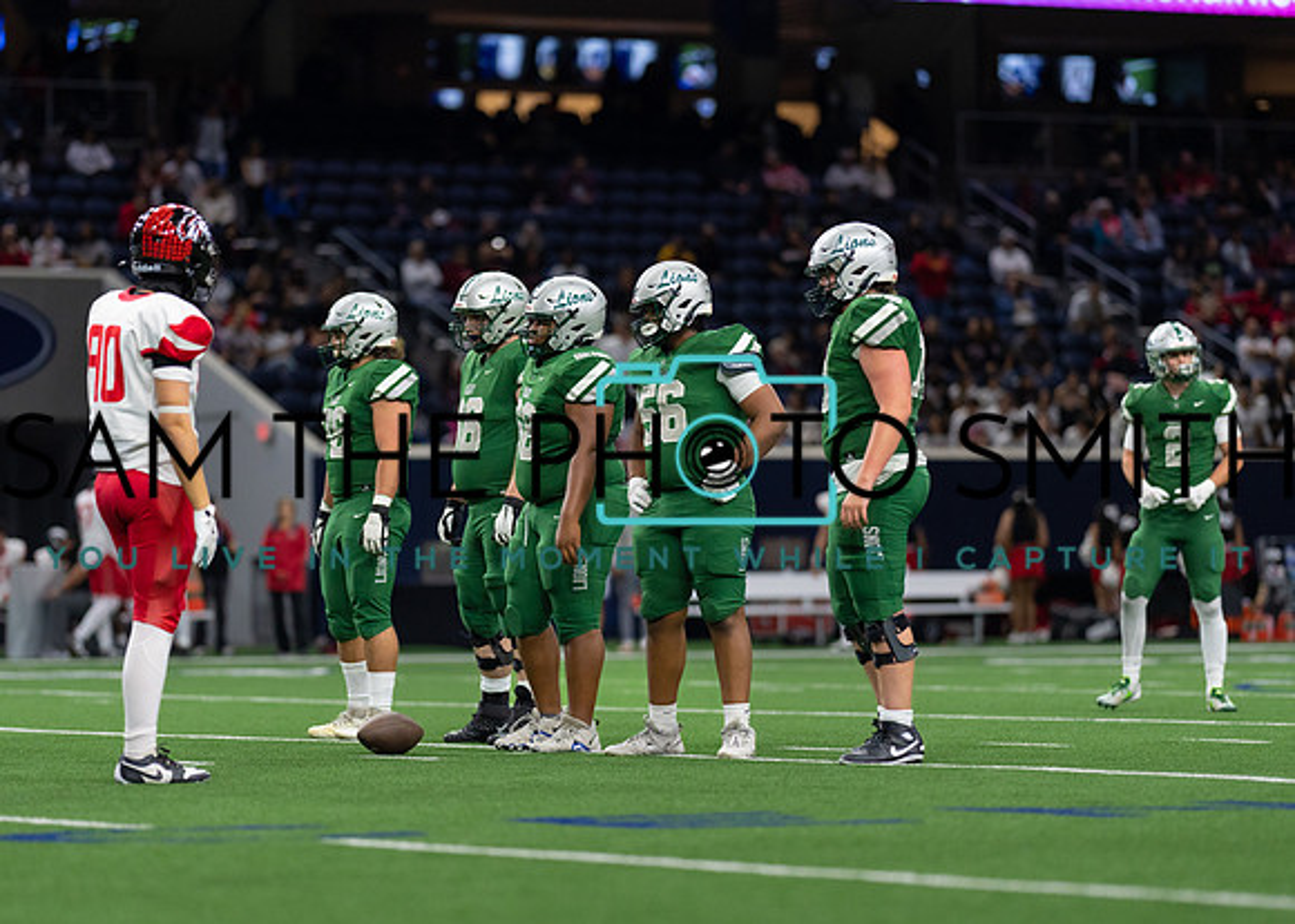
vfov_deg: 8.0
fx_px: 6595
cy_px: 505
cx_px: 614
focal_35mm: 179
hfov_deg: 11.2
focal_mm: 135
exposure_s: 1/1600
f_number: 1.8
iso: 1000
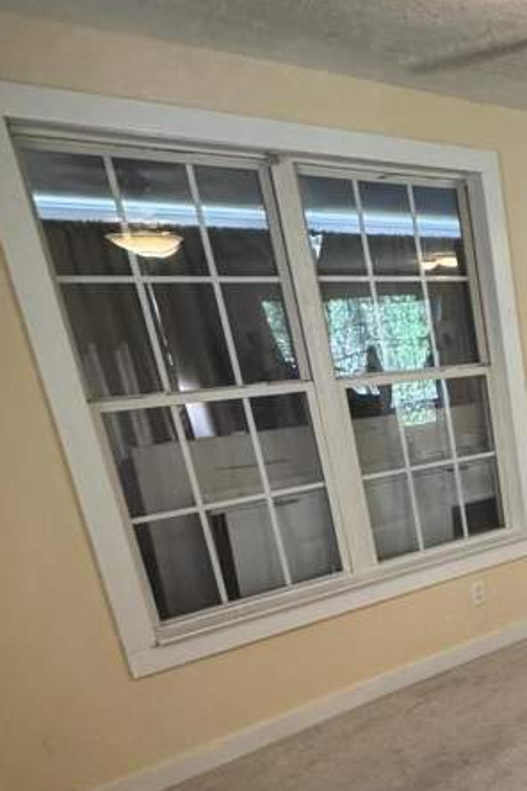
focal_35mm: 35
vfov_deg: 52.8
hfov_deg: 29.7
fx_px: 768
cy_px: 559
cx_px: 698
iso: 250
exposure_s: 1/60
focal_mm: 2.22
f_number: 2.2
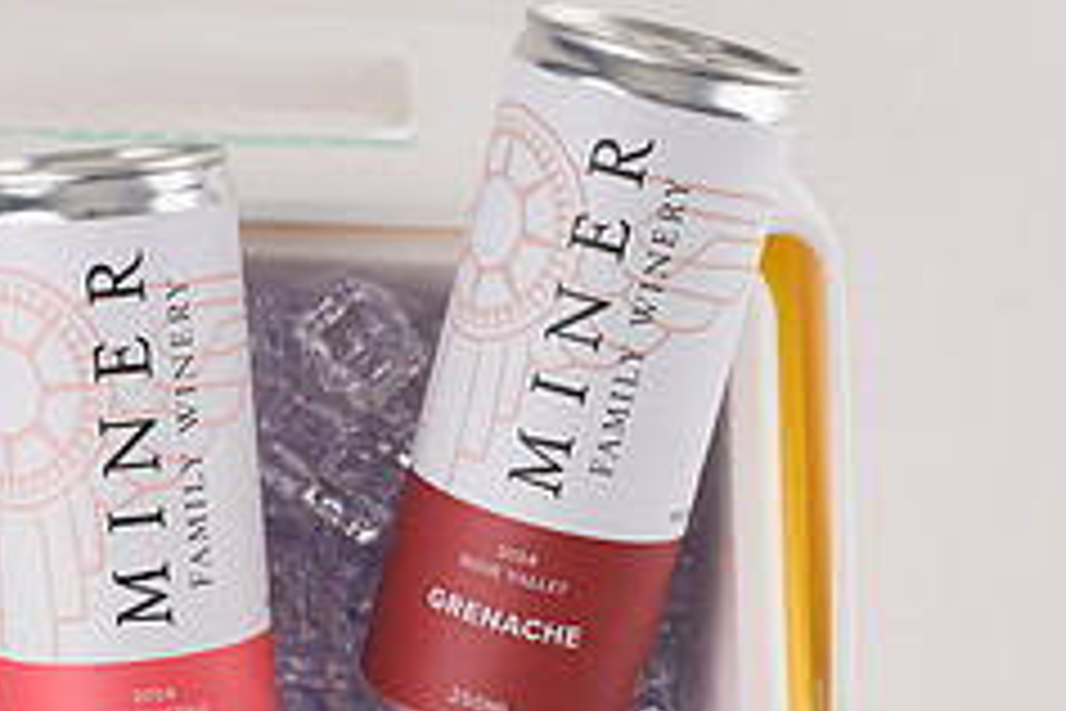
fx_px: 3405
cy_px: 650
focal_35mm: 115
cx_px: 175
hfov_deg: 17.6
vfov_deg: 11.8
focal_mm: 47
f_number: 6.3
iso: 100
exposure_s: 1/200
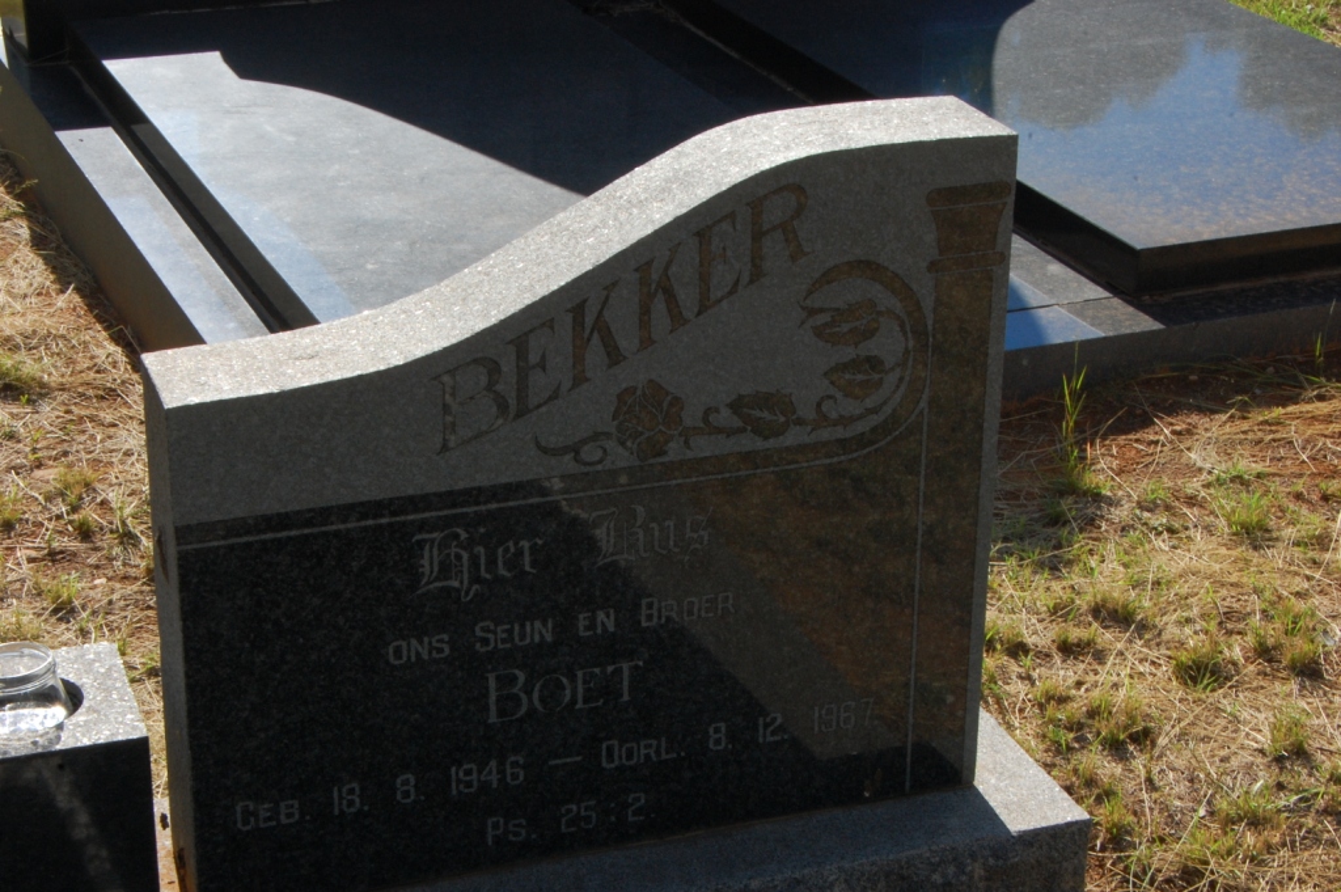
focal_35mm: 69
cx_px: 670
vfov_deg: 19.7
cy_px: 446
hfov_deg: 29.3
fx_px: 2568
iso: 400
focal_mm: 46
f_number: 22
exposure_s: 1/80
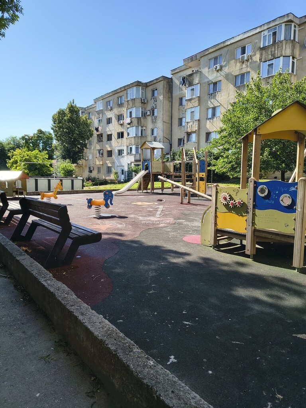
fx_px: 283
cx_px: 153
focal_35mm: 24
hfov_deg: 56.8
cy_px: 204
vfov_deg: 71.6
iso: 101
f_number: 1.8
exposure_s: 1/1814
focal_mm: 5.56
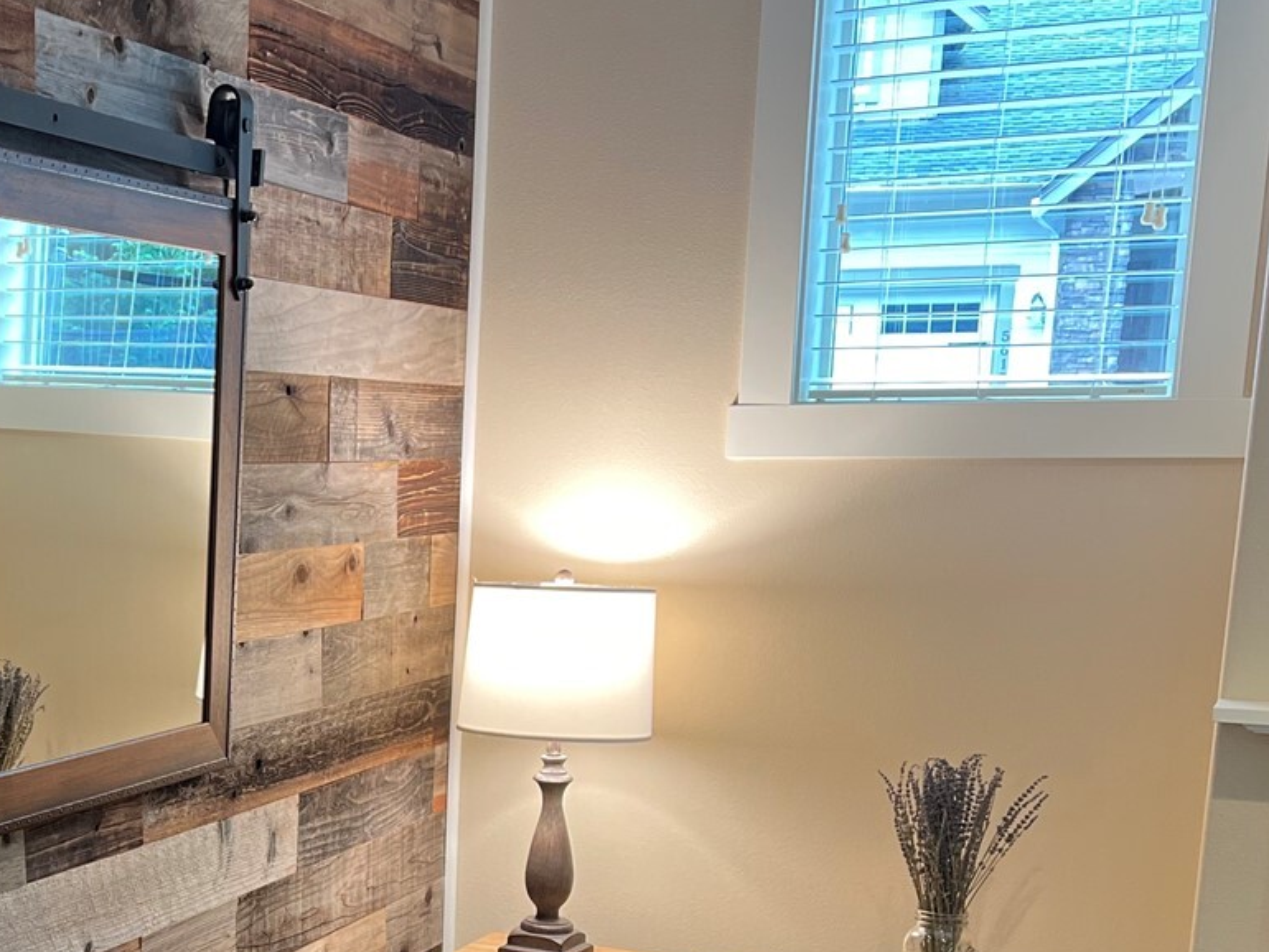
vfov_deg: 26.3
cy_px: 825
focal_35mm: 54
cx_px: 163
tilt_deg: -11.5
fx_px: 1980
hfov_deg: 33.9
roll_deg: +0.7
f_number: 1.5
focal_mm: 5.7
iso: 320
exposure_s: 1/60
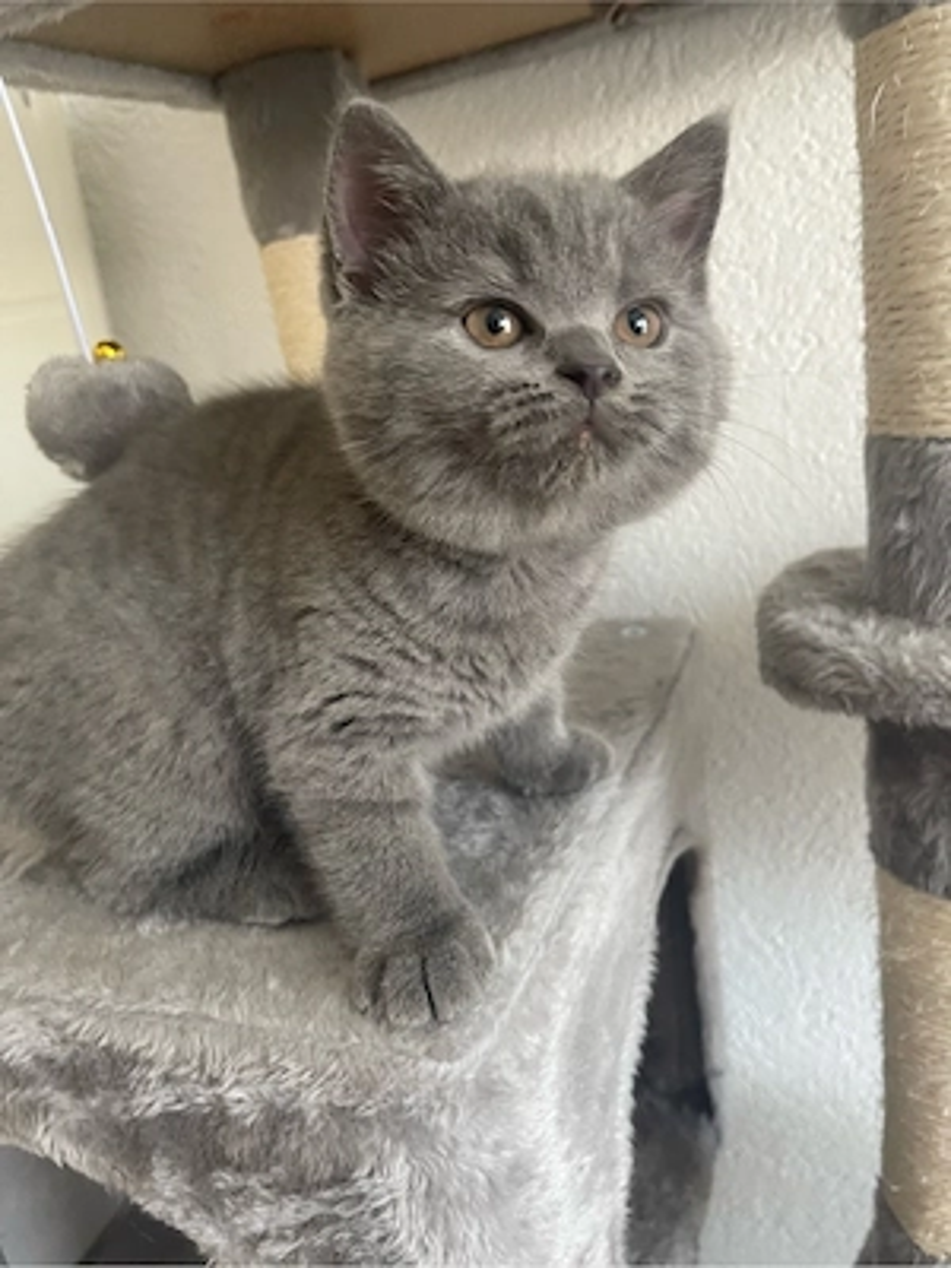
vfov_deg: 69.4
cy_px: 634
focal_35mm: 25
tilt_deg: -14.0
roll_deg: +5.8
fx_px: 916
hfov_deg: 54.9
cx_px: 476
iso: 200
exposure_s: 1/60
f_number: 1.6
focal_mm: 5.1
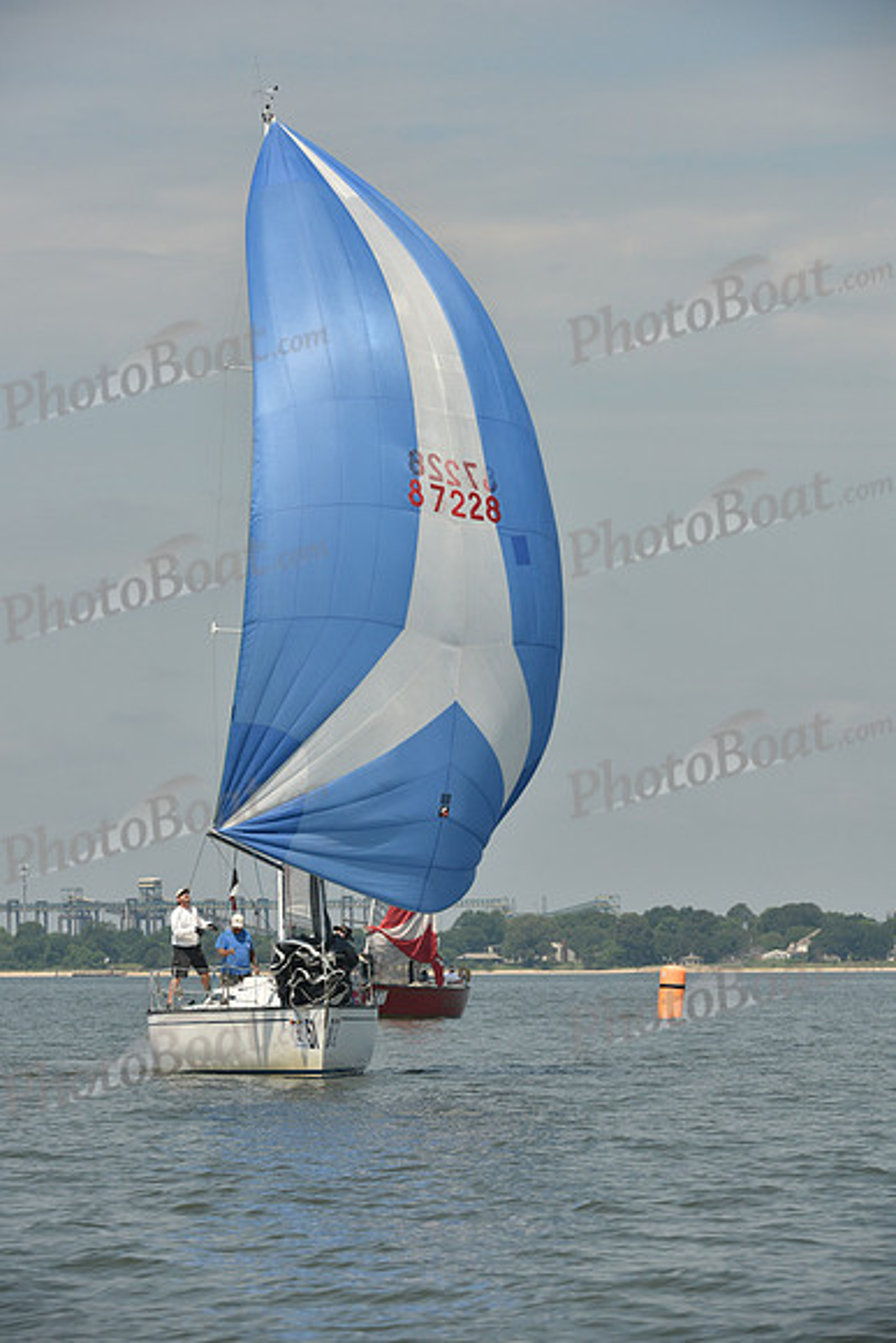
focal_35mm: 200
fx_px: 7462
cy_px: 672
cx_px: 448
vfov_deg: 10.3
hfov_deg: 6.9
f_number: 8
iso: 320
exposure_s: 1/1250
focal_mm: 200
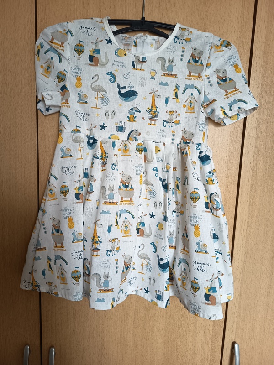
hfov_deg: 56.8
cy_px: 182
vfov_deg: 71.6
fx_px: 253
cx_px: 137
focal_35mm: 24
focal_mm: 5.27
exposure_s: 1/25
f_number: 1.7
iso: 444
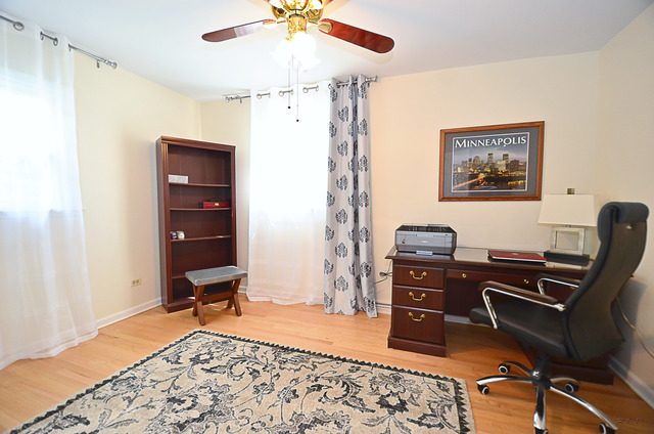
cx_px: 327
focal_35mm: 15
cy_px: 217
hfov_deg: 100.5
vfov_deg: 77.1
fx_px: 272
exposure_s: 1/60
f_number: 4
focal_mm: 10
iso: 800
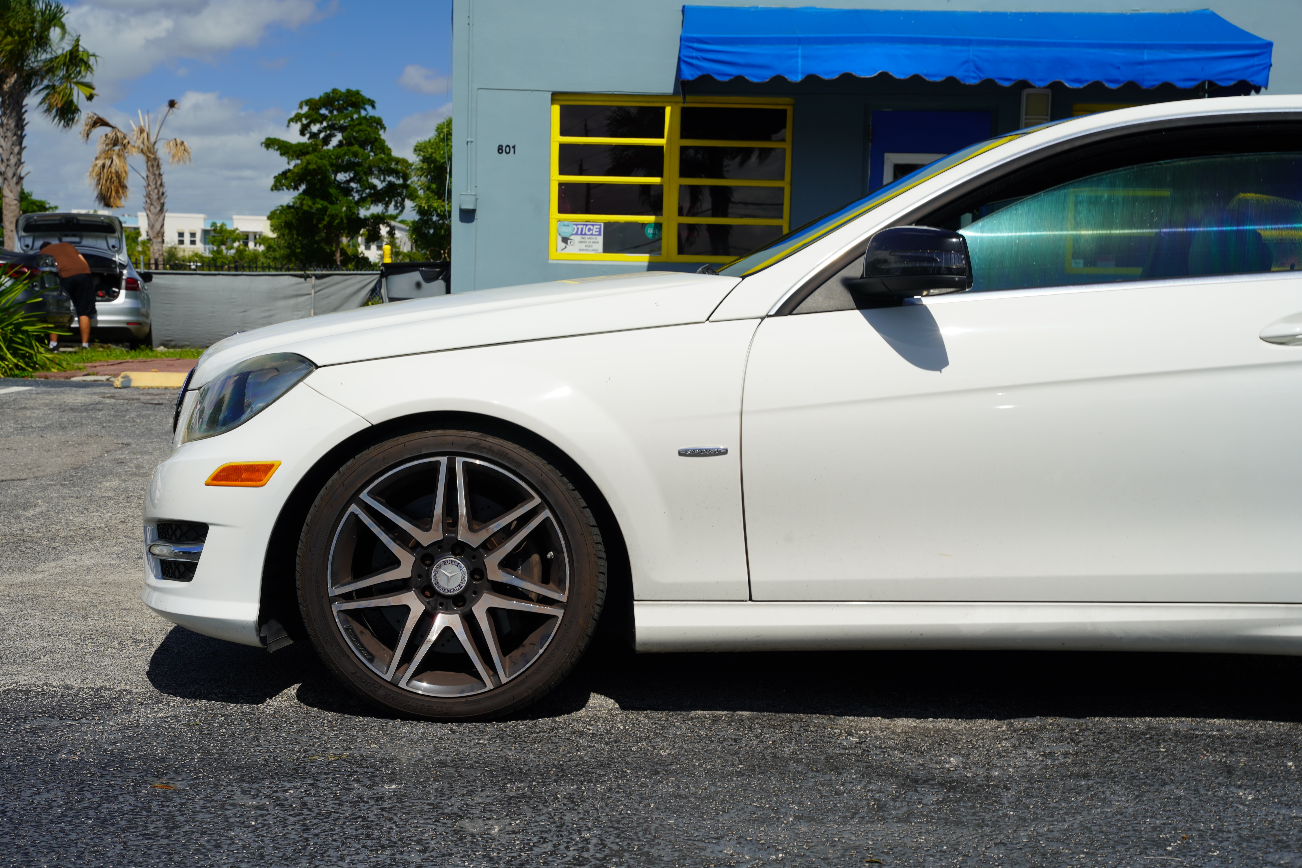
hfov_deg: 40.6
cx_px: 651
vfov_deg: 27.7
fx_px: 1761
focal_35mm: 49
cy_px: 434
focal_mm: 48.7
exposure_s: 1/160
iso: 100
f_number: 10
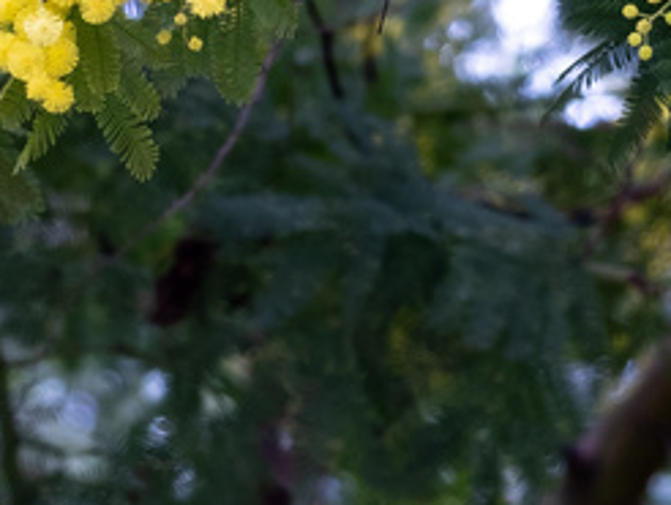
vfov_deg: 6.7
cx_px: 215
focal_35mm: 220
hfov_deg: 9.0
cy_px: -49
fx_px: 4269
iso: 200
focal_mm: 31.5
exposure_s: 1/45
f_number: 3.6
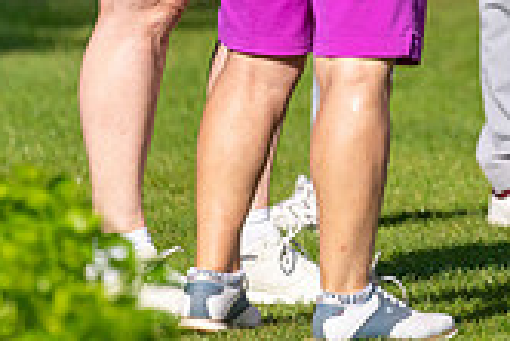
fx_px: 14873
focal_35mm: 1049
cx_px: 679
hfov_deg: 2.0
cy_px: -204
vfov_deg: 1.3
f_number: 5
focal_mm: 300
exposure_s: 1/2000
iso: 200
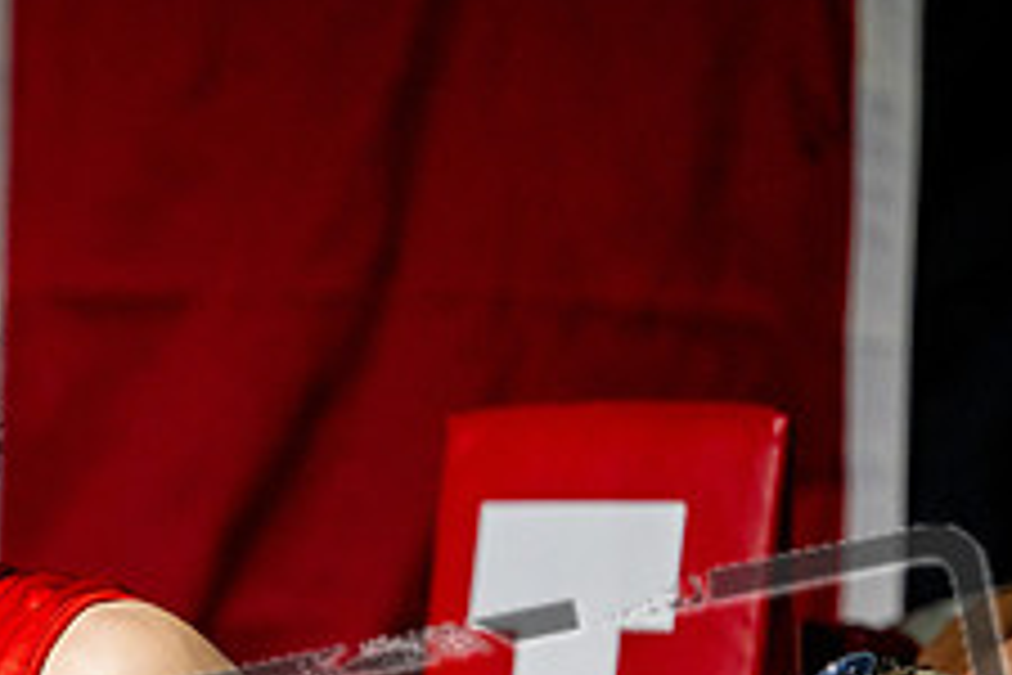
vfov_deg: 3.5
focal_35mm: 387
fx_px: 10878
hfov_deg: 5.3
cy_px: 821
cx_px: -153
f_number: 2
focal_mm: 150
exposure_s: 1/800
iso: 3200
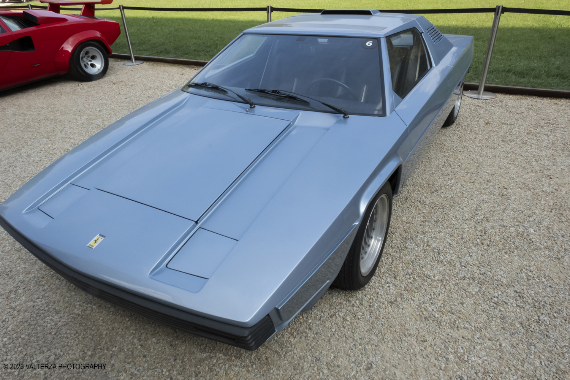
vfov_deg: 53.1
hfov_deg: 73.7
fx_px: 380
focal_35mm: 24
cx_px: 285
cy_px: 190
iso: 2500
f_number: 22
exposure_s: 1/125
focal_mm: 16
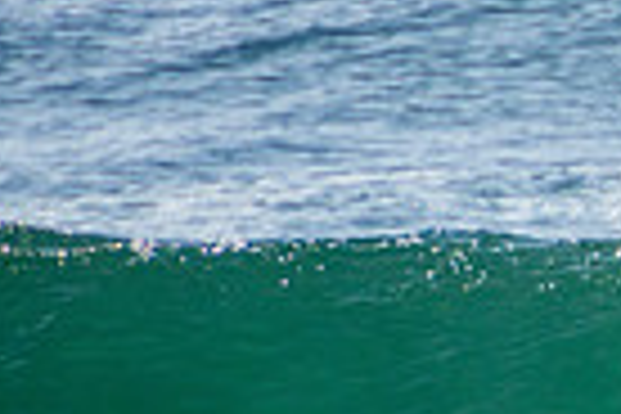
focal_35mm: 2517
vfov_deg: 0.5
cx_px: 1269
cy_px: 353
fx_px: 43415
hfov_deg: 0.8
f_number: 5.6
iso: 220
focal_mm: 400
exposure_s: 1/2000
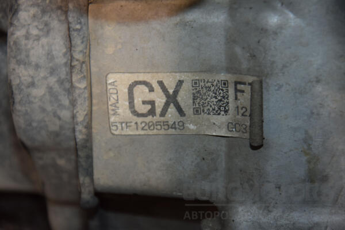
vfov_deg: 8.7
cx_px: 172
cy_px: 115
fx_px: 1509
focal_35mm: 158
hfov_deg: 13.0
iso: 800
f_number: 5.6
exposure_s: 1/60
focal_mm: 105
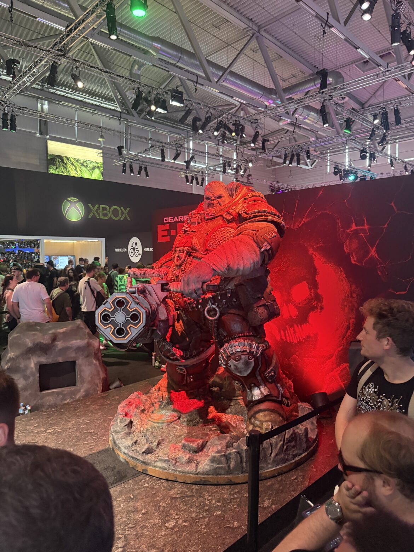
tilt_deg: -1.6
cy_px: 276
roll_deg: -0.7
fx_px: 383
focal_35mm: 24
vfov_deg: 71.6
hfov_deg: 56.8
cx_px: 207
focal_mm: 6.76
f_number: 1.78
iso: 800
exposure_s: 1/60
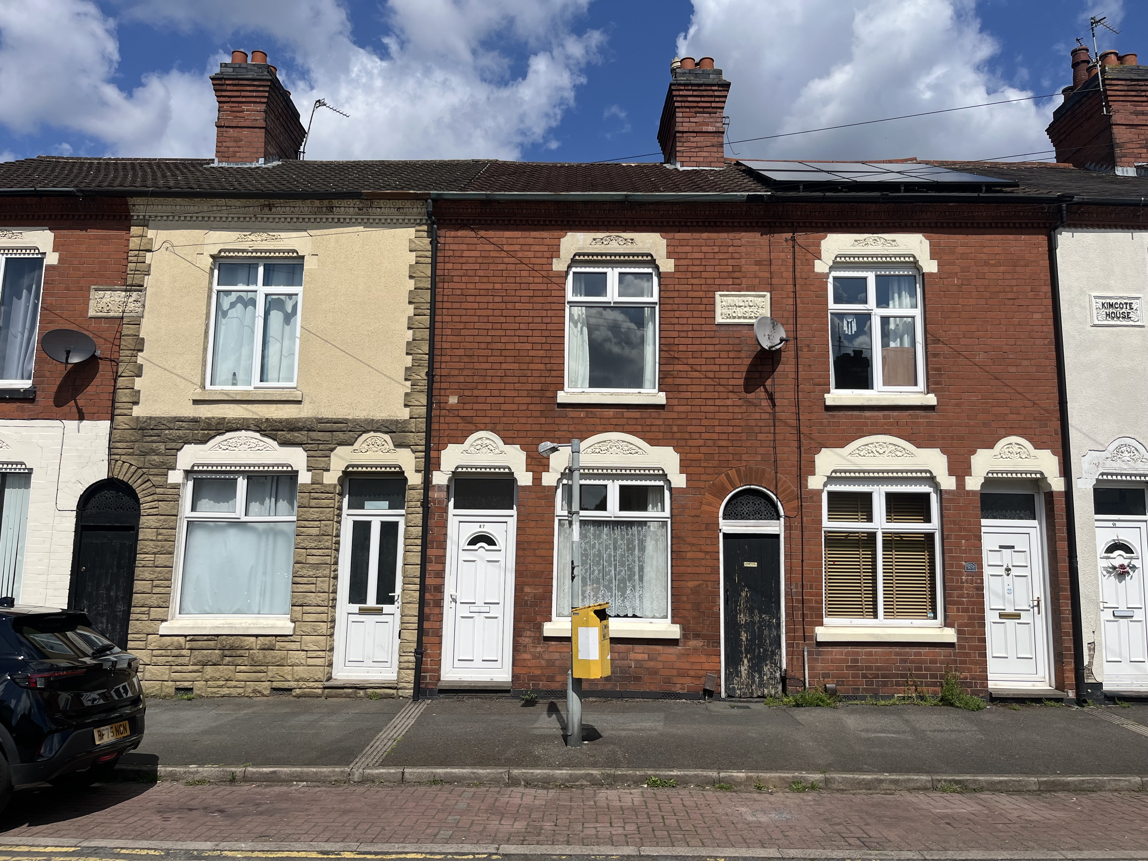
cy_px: 430
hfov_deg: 67.3
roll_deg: +0.0
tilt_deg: +9.1
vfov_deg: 53.1
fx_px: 862
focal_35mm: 26
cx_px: 574
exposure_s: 1/7353
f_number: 1.6
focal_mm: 5.1
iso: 50
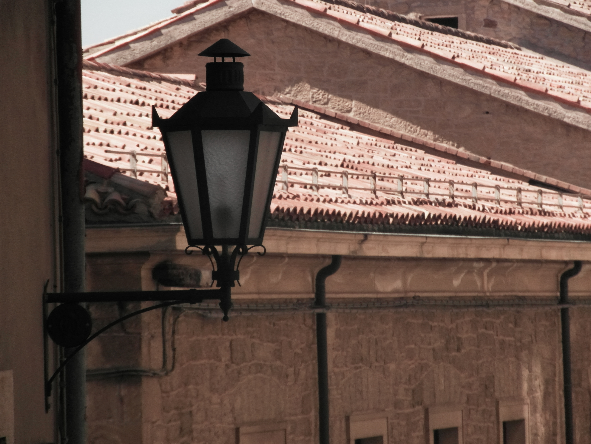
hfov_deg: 6.5
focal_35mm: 306
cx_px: 296
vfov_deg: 4.9
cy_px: 222
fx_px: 5224
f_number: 7
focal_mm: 49.7
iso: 120
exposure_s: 1/350
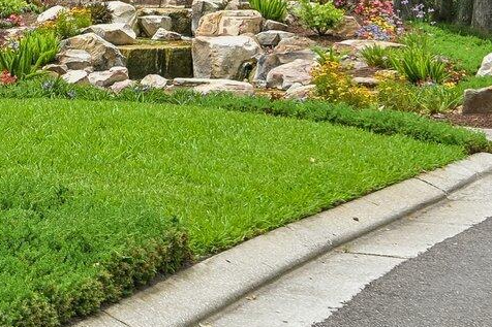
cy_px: 4
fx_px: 1762
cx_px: -154
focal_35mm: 129
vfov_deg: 10.5
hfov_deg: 15.1
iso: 100
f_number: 8
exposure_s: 1/90
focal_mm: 30
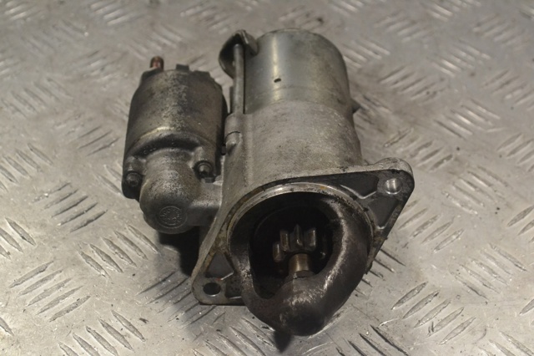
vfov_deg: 16.5
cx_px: 267
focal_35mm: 82
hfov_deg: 24.6
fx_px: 1223
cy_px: 178
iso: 3200
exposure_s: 1/320
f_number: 9
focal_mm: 55
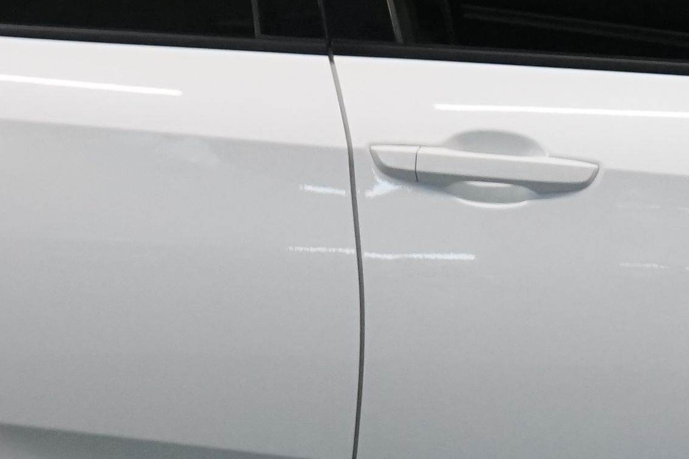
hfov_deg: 9.2
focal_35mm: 223
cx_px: 531
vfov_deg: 6.2
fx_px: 4267
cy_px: 157
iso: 1600
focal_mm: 42
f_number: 7.1
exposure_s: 1/30
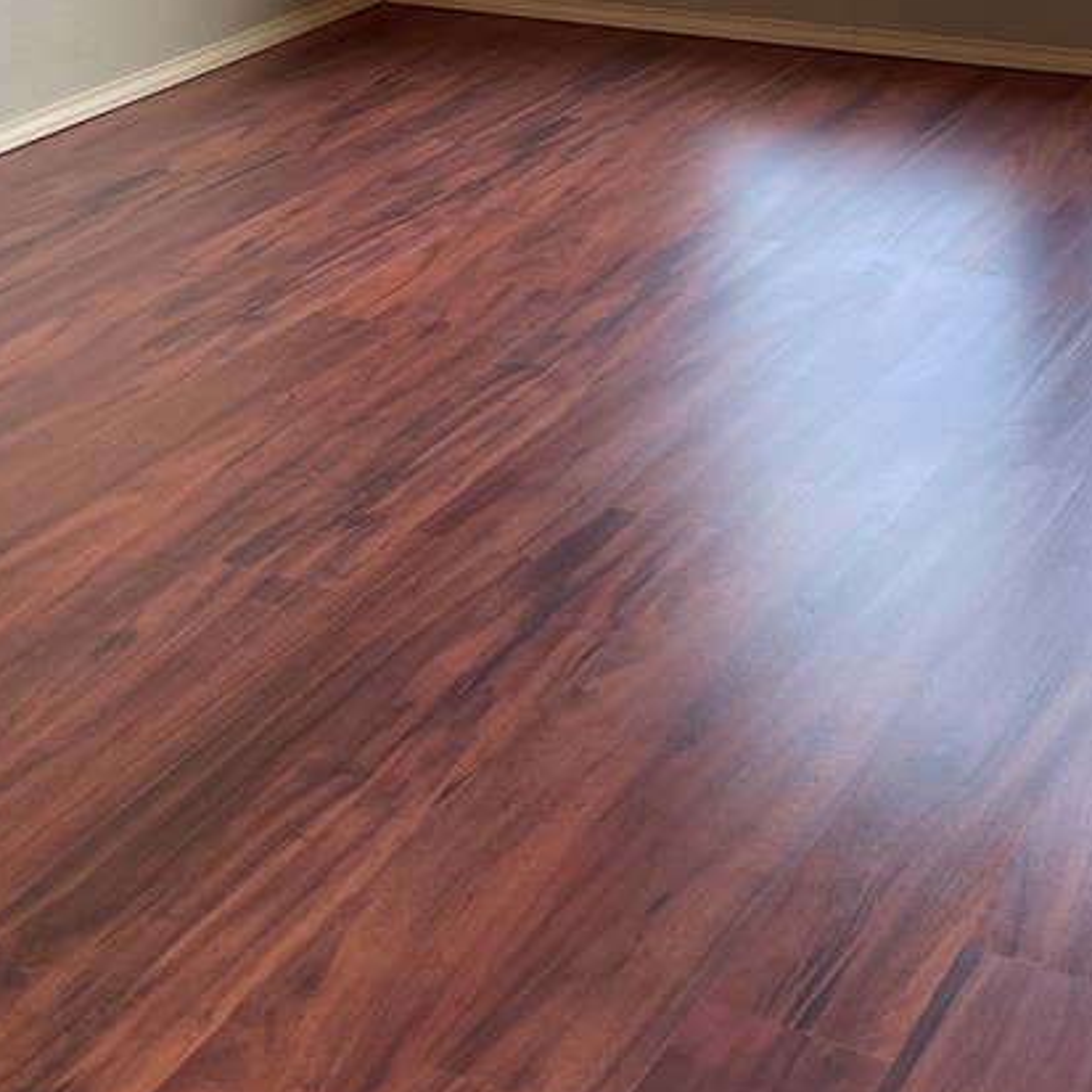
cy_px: 402
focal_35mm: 57
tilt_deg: -26.2
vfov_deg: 29.9
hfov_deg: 29.6
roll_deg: +2.0
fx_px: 2034
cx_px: 814
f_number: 1.6
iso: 100
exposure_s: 1/120
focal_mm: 5.1
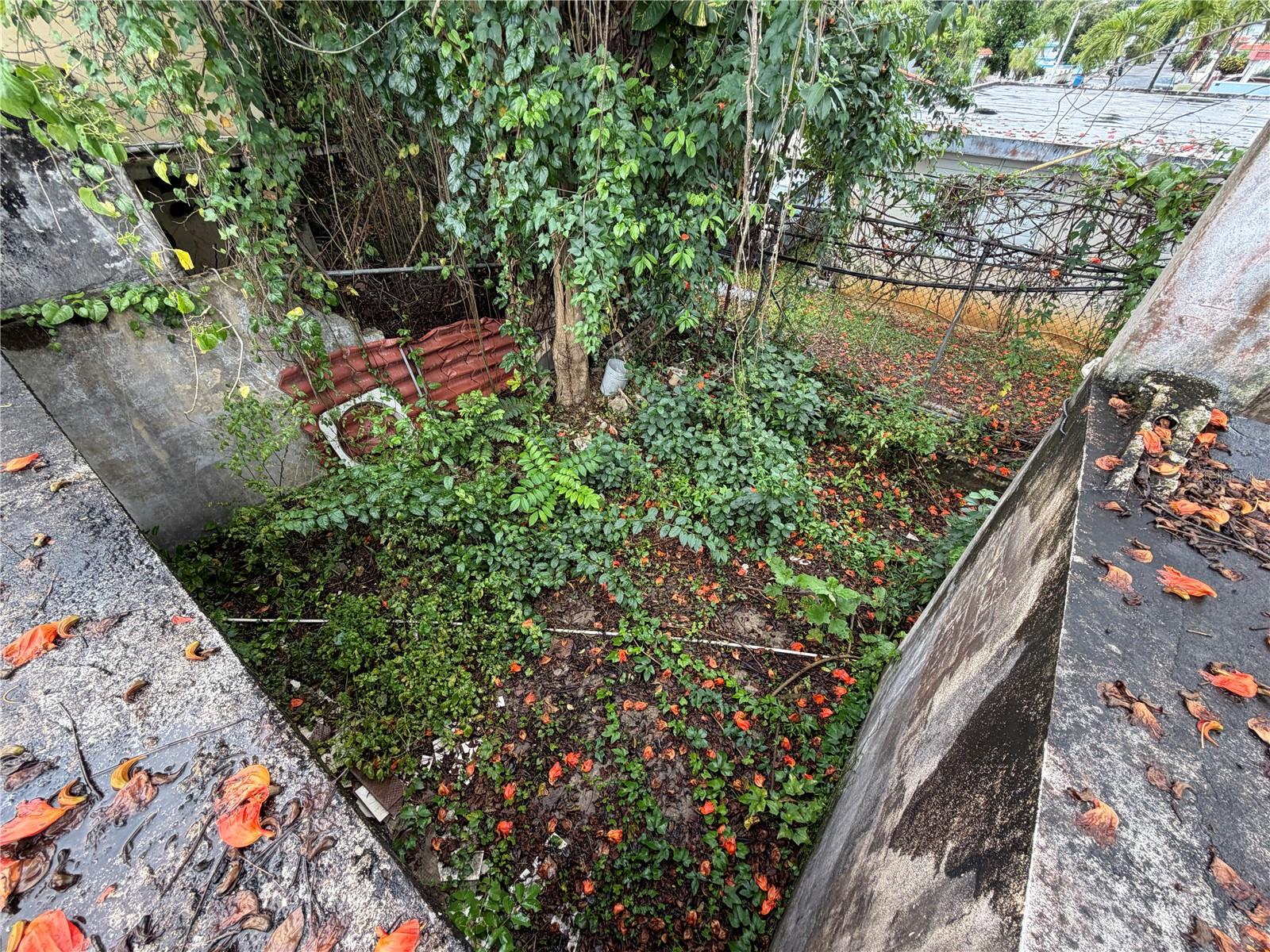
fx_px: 514
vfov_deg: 85.7
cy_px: 476
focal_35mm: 14
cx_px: 635
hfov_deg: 102.1
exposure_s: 1/121
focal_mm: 2.22
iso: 80
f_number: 2.2
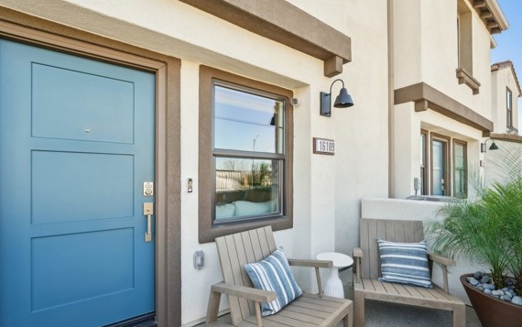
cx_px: 270
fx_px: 228
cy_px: 185
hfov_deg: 97.7
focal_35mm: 16
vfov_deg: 71.0
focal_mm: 14
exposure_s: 1/30
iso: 100
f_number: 9
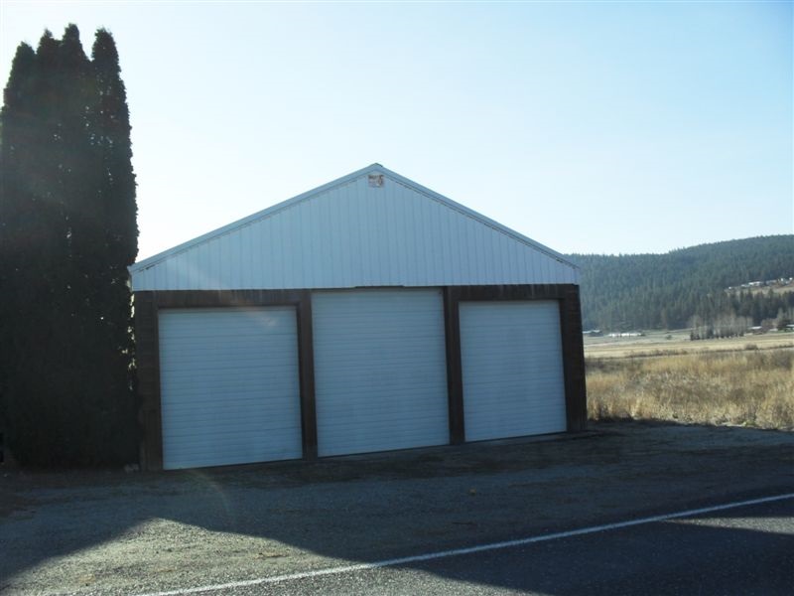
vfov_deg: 40.7
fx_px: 803
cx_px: 397
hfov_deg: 52.6
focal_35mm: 35
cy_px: 298
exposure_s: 1/125
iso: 100
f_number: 8.4
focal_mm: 6.3
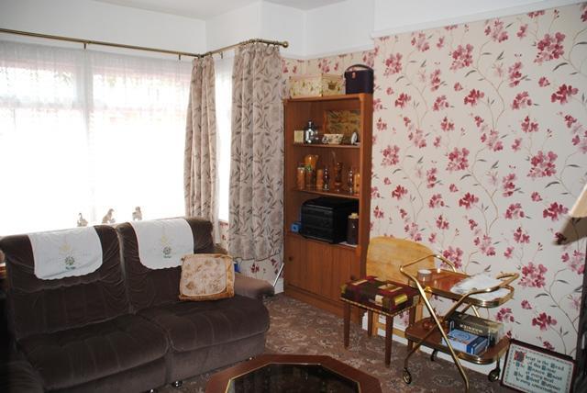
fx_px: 441
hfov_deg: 67.3
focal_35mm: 27
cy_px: 196
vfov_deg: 48.0
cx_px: 294
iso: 200
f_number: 3.5
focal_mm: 18
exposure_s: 1/60
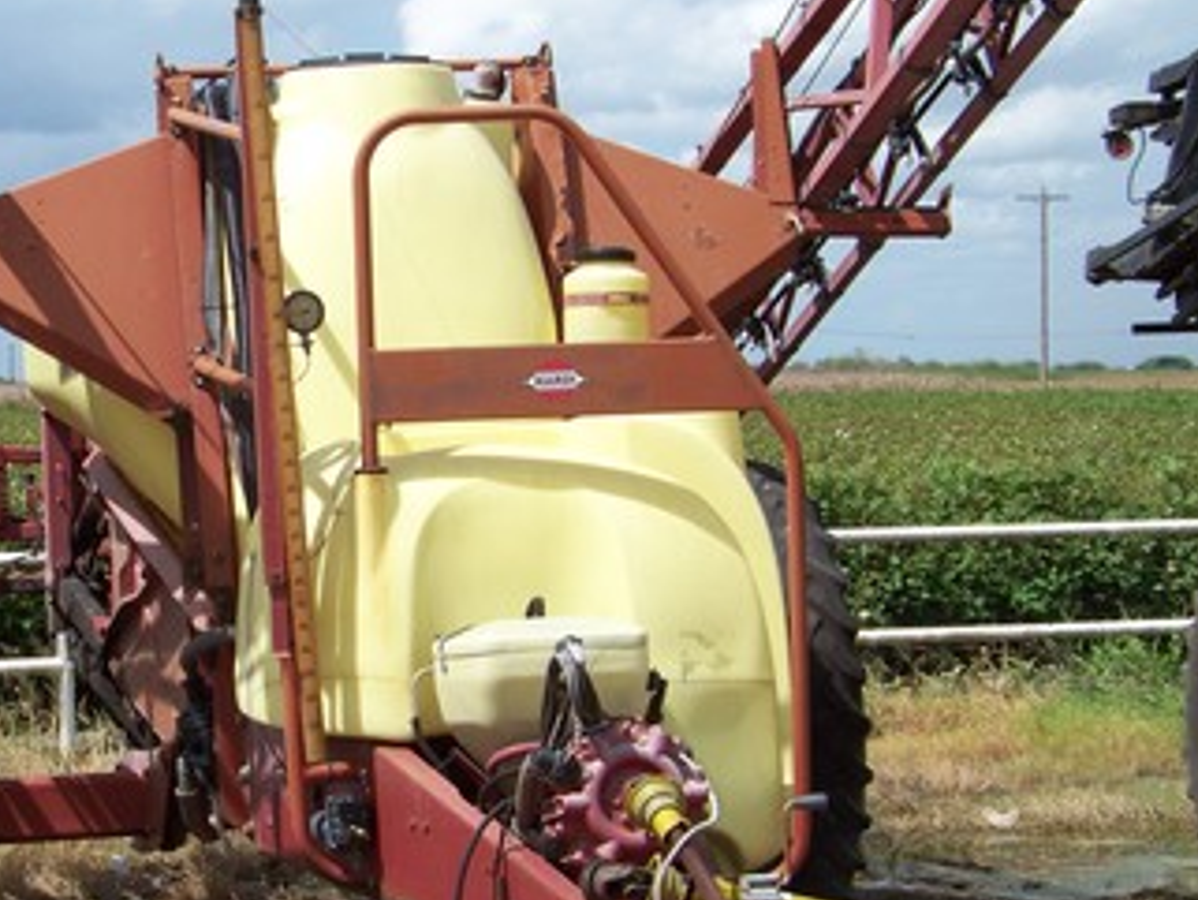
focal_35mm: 105
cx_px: 317
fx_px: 3635
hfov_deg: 18.6
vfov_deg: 14.1
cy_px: 482
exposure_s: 1/640
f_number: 4.5
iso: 67
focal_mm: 10.5
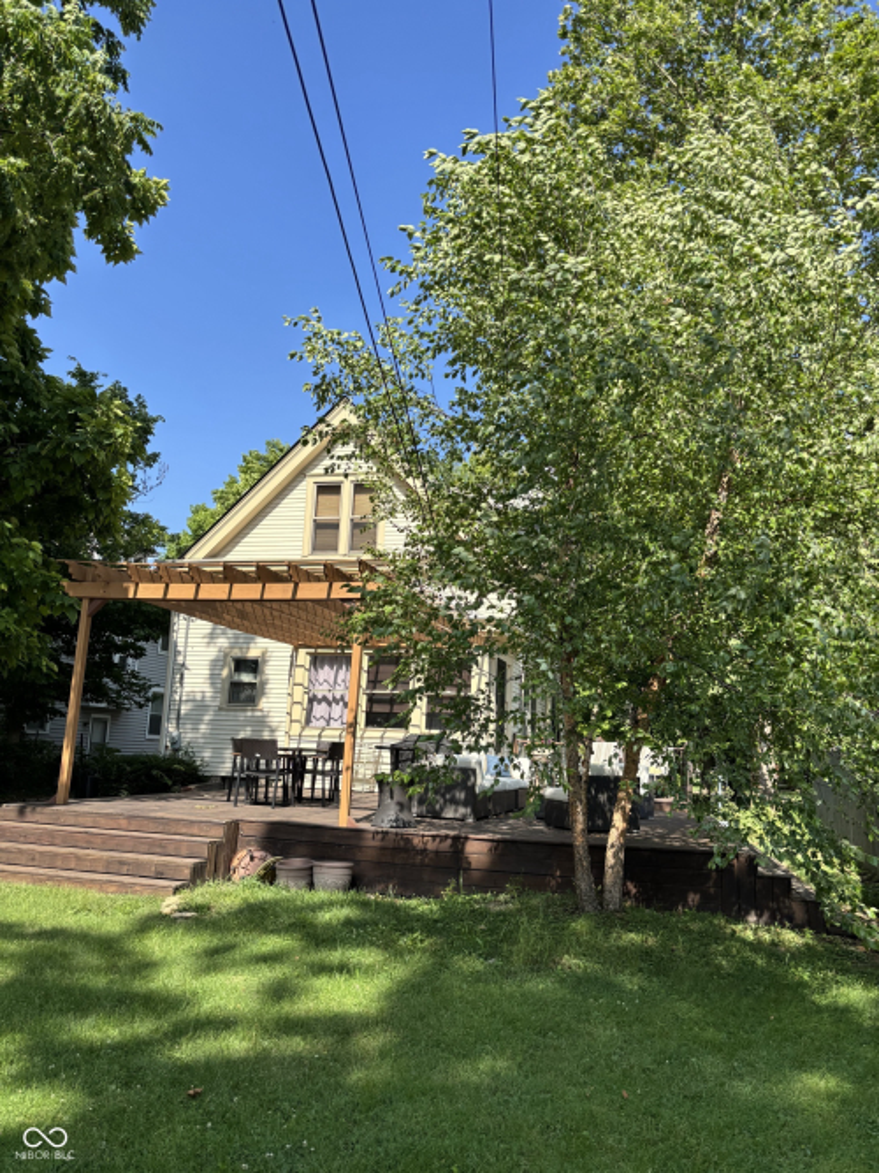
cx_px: 440
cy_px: 586
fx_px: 881
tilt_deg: +10.0
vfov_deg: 67.3
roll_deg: -2.8
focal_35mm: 26
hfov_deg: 53.0
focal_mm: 5.96
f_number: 1.6
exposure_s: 1/1695
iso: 50
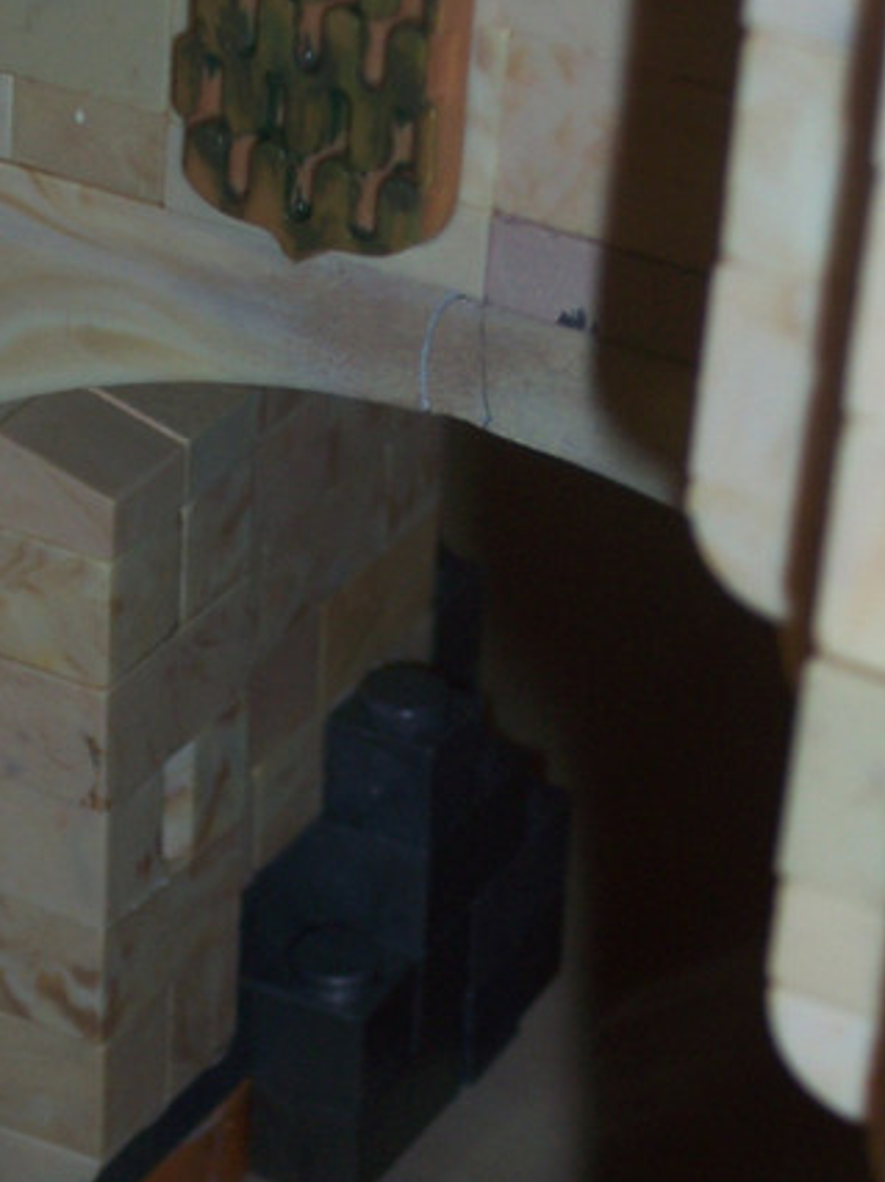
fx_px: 4231
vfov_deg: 15.8
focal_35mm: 124
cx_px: 322
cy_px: 905
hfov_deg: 11.9
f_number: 4
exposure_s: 1/90
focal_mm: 10.8
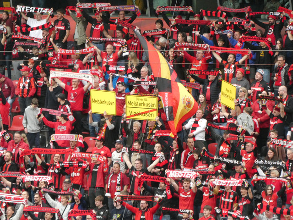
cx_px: 146
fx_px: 3648
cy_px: 110
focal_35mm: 431
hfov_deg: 4.6
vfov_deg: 3.5
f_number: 6
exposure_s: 1/125
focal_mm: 77.3
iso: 800
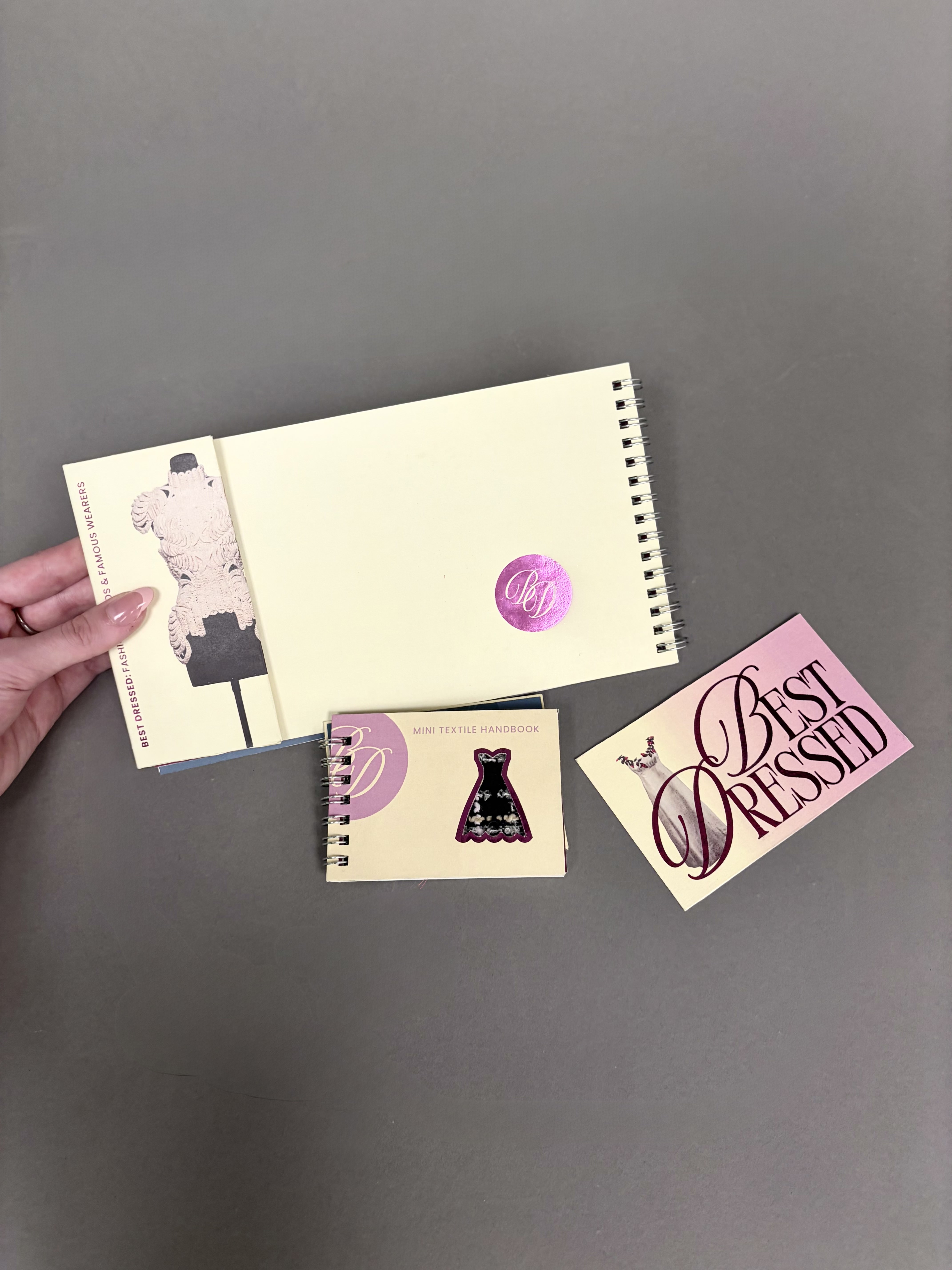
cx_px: 476
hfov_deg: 53.1
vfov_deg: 67.3
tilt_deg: -69.5
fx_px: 953
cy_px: 635
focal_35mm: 26
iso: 80
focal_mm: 5.96
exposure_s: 1/60
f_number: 1.6
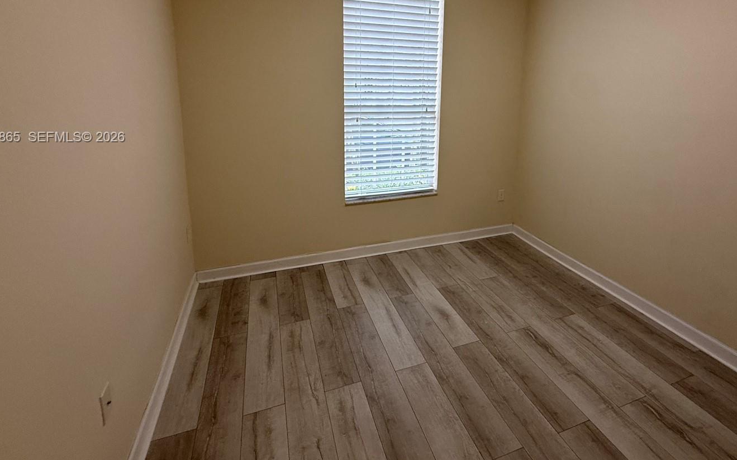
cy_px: 138
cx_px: 398
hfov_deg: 90.9
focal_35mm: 18
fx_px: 361
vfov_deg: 62.6
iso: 200
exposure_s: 1/120
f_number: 2.2
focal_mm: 2.22
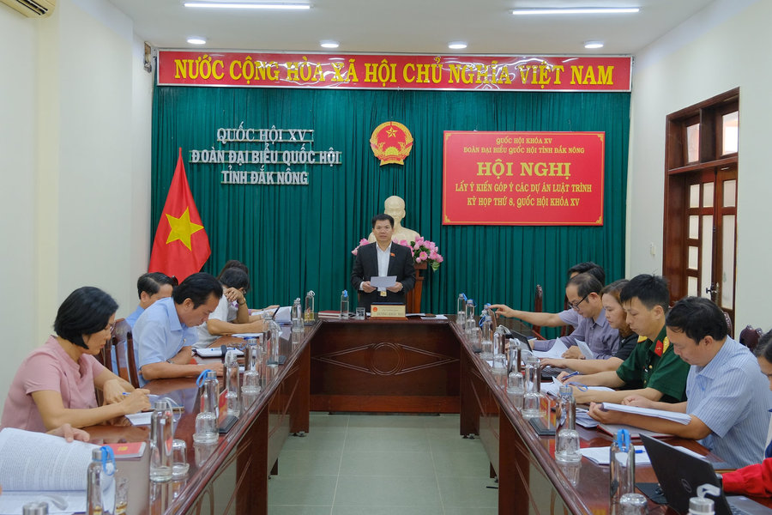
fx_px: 686
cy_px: 258
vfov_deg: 41.1
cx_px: 386
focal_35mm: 32
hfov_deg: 58.7
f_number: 4
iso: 1250
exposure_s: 1/100
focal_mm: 21.2
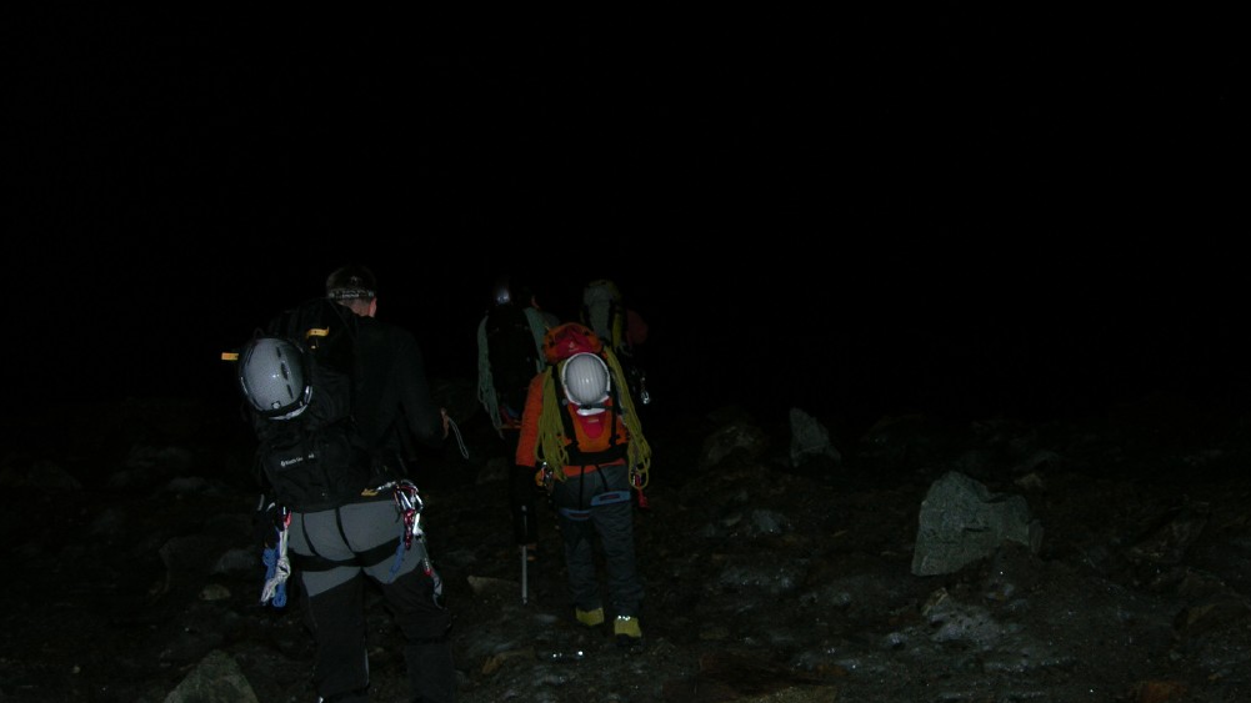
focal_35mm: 39
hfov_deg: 51.6
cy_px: 446
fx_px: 1294
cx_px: 629
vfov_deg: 30.3
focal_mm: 8.9
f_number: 2.8
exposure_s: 1/60.1
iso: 100
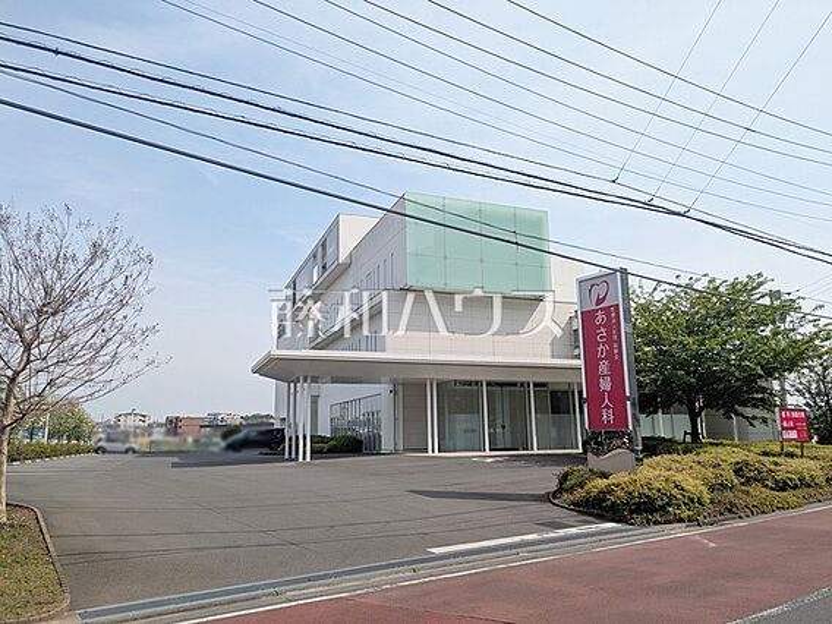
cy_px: 312
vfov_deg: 54.9
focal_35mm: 25
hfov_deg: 69.4
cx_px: 416
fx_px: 601
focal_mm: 5.43
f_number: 1.89
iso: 52
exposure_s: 1/2092
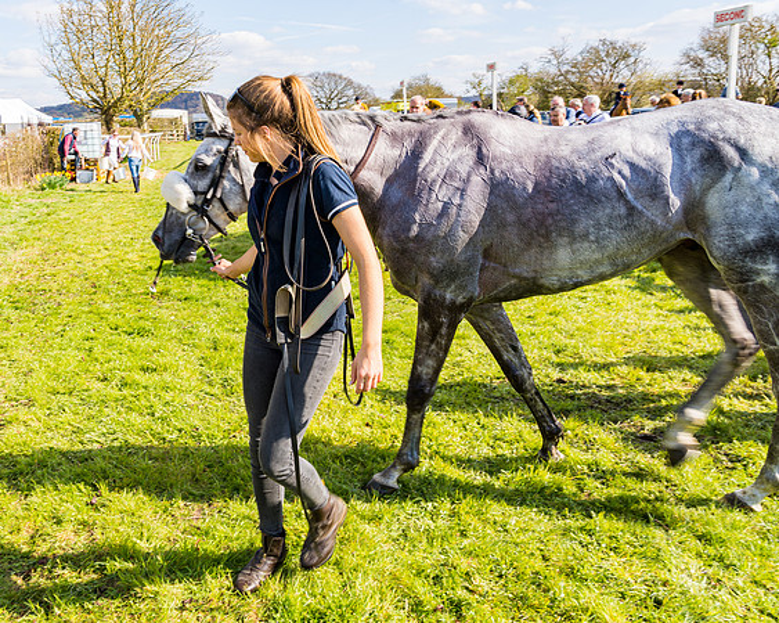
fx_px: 753
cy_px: 296
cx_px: 216
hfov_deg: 52.8
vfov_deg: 44.9
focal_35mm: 33
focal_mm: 24
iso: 50
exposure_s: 1/100
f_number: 8
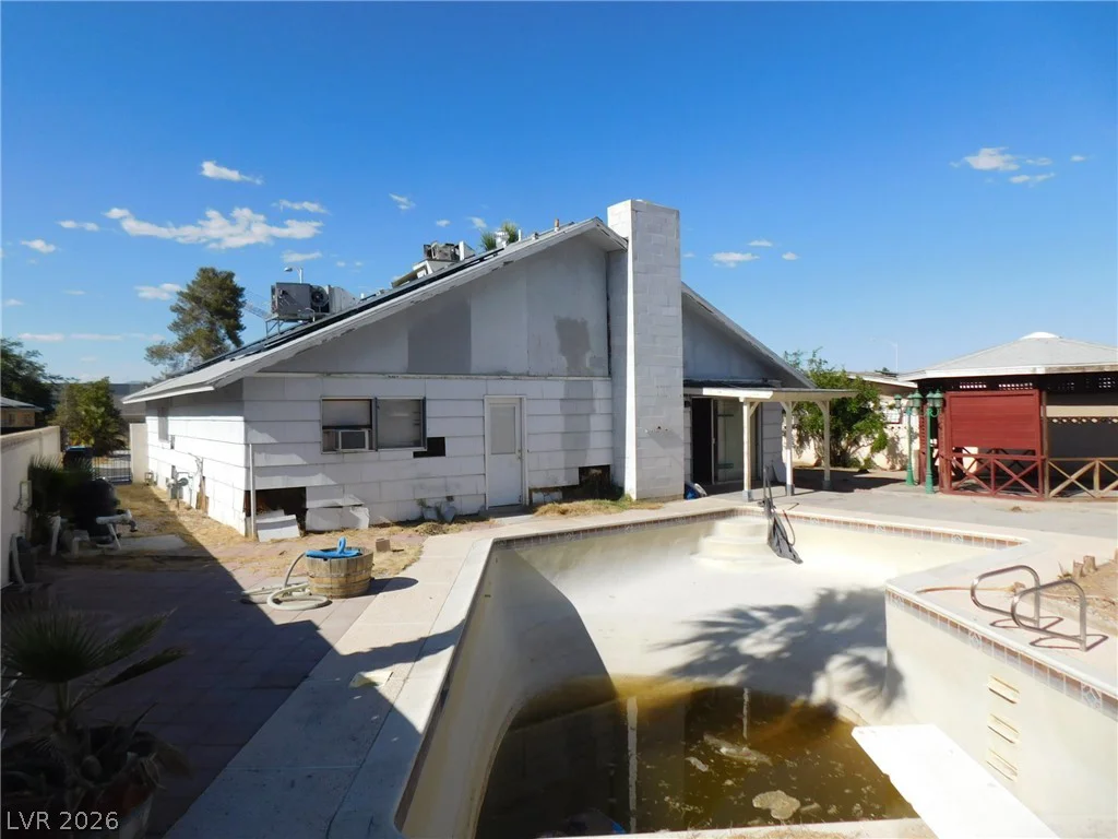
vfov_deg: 58.9
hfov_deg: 73.9
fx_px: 743
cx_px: 559
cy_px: 420
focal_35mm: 23
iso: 125
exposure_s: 1/640
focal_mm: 4
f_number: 6
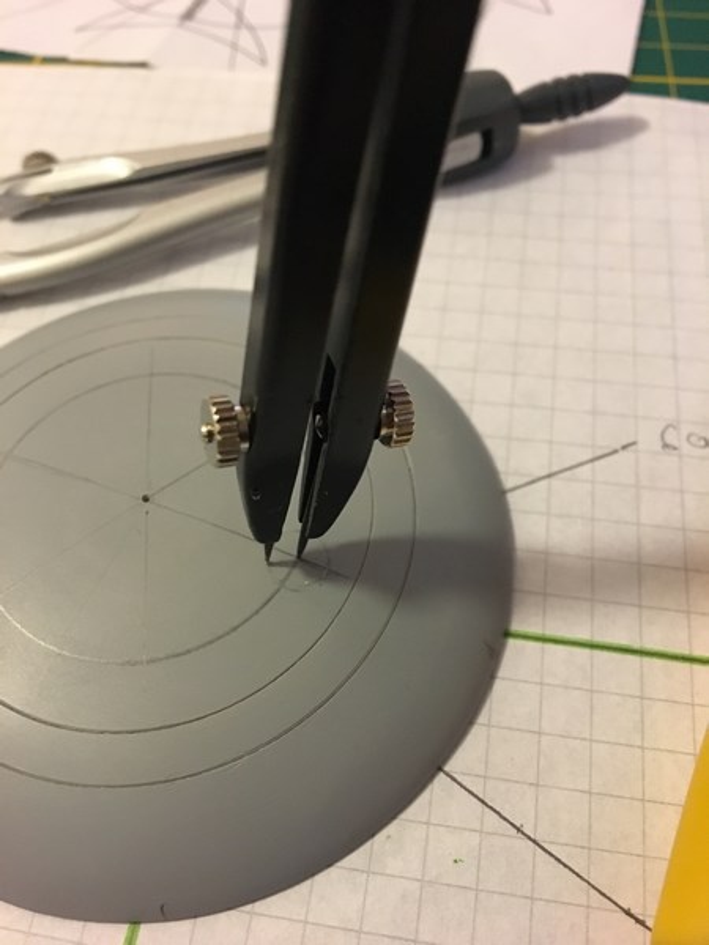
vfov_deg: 61.7
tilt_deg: -57.1
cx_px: 354
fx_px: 792
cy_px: 472
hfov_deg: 48.2
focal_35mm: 29
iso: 320
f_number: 2.2
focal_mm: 4.15
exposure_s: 1/17
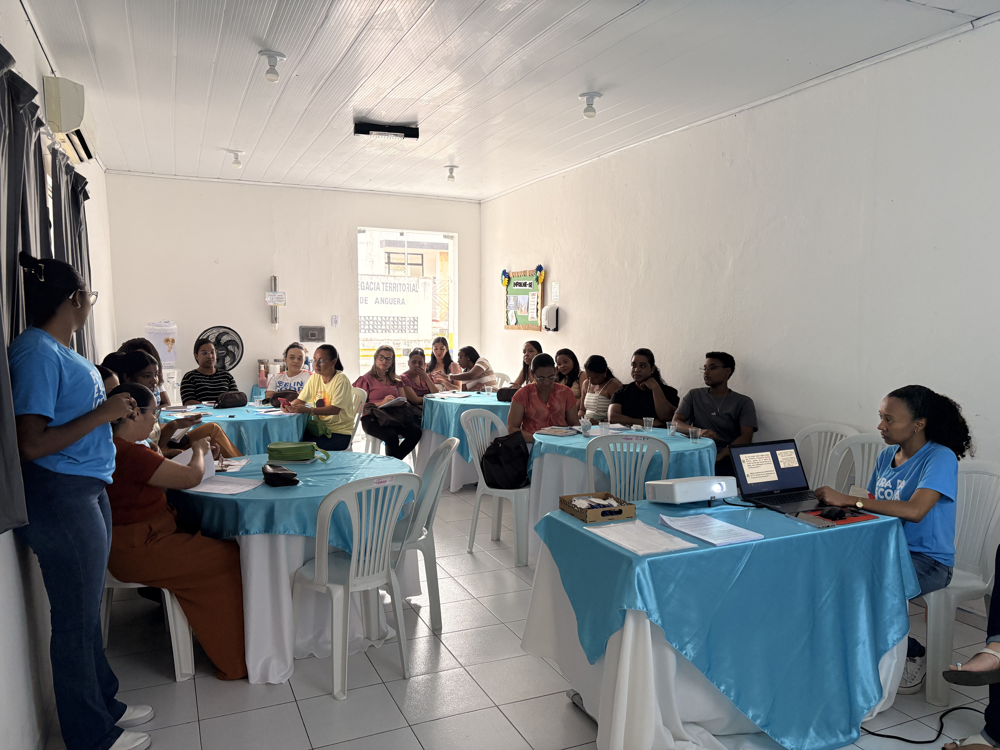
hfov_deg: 67.3
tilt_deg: -4.8
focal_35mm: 26
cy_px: 375
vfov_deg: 53.1
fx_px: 751
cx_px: 500
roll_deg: +0.0
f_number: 1.6
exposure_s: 1/60
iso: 160
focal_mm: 5.96
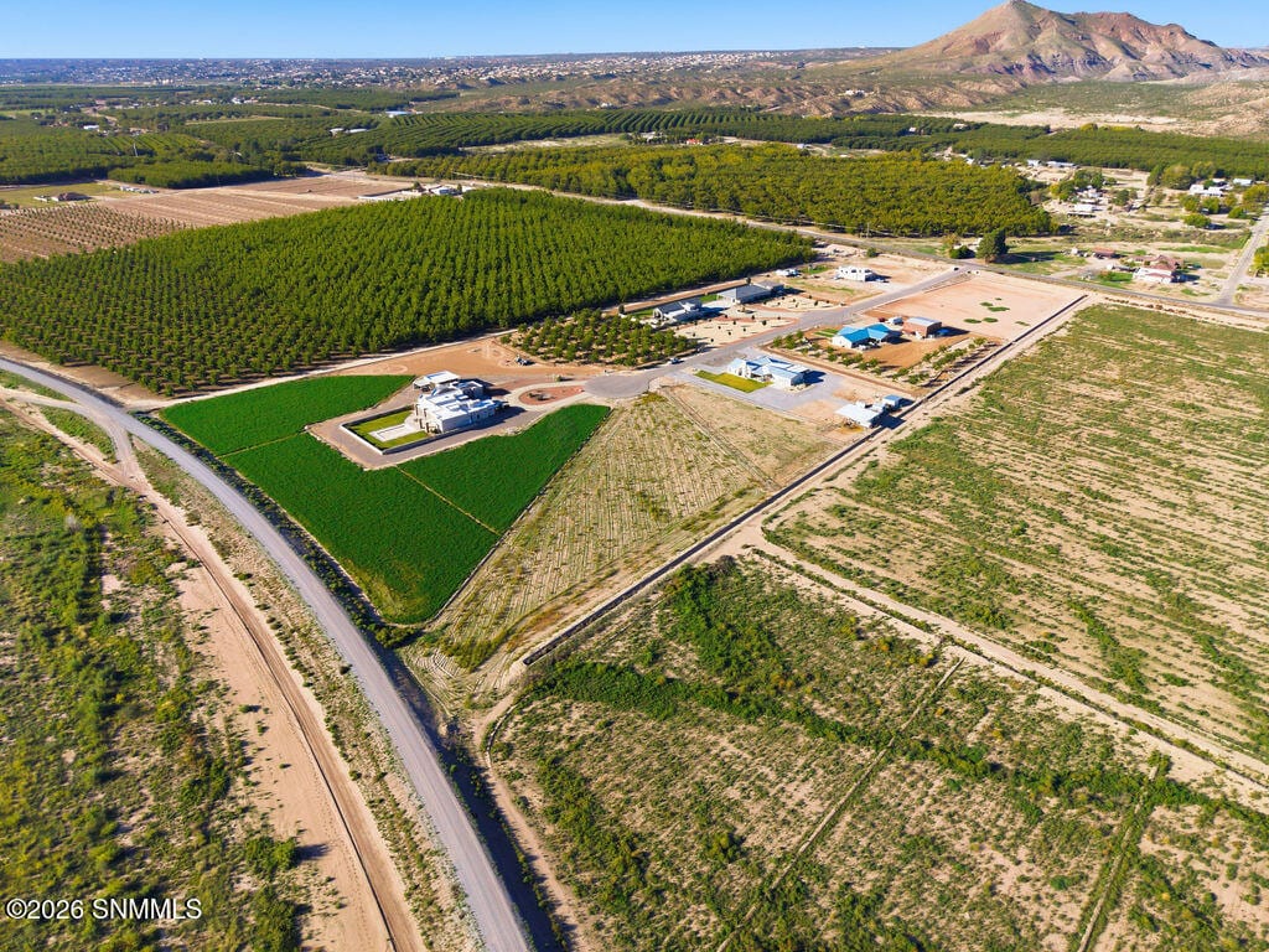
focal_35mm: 24
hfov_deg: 71.6
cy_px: 476
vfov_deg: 56.8
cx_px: 634
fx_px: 880
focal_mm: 8.7
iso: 140
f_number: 1.8
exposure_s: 1/2000
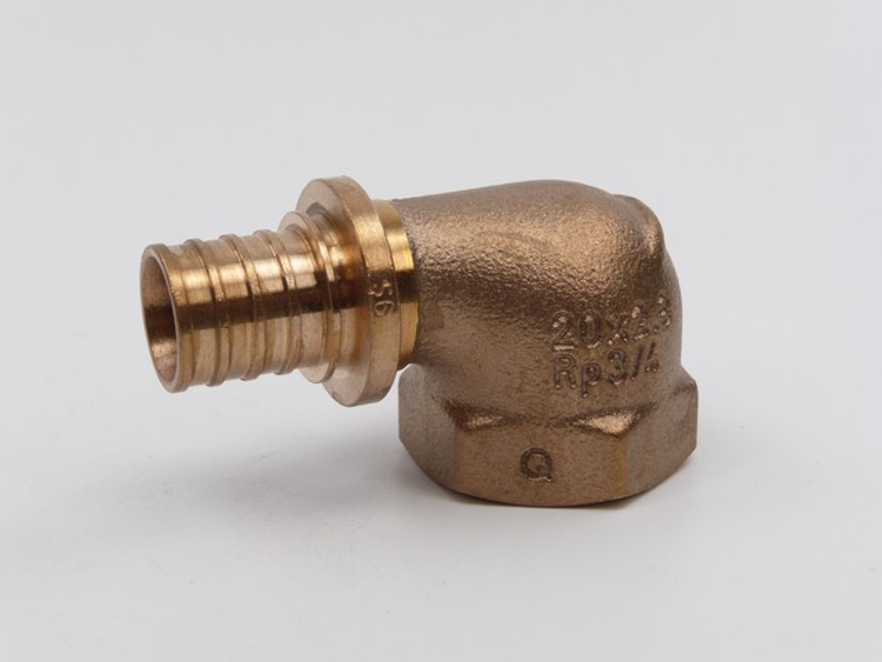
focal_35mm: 62
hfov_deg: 31.2
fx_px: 1580
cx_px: 441
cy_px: 331
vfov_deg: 23.7
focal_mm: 10.5
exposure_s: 1/500
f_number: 4.5
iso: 100
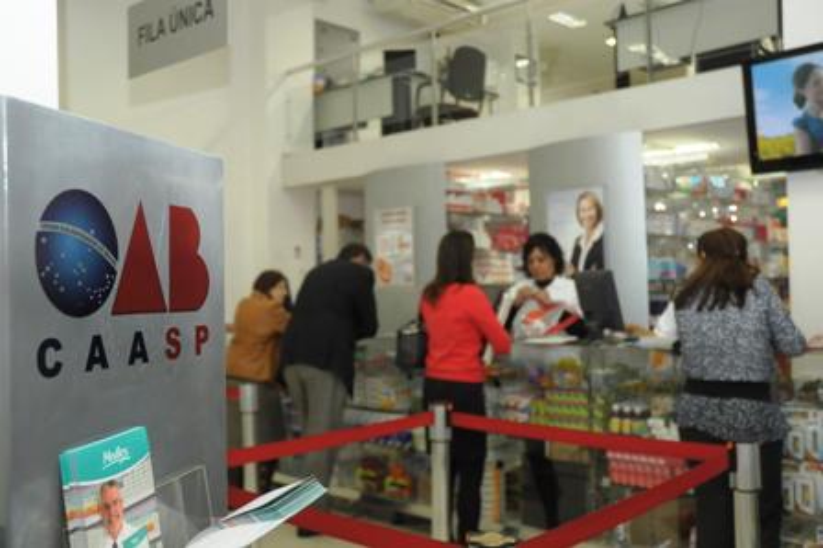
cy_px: 274
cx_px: 412
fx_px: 857
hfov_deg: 51.3
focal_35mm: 38
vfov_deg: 35.4
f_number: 4
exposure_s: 1/60
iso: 800
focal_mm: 25
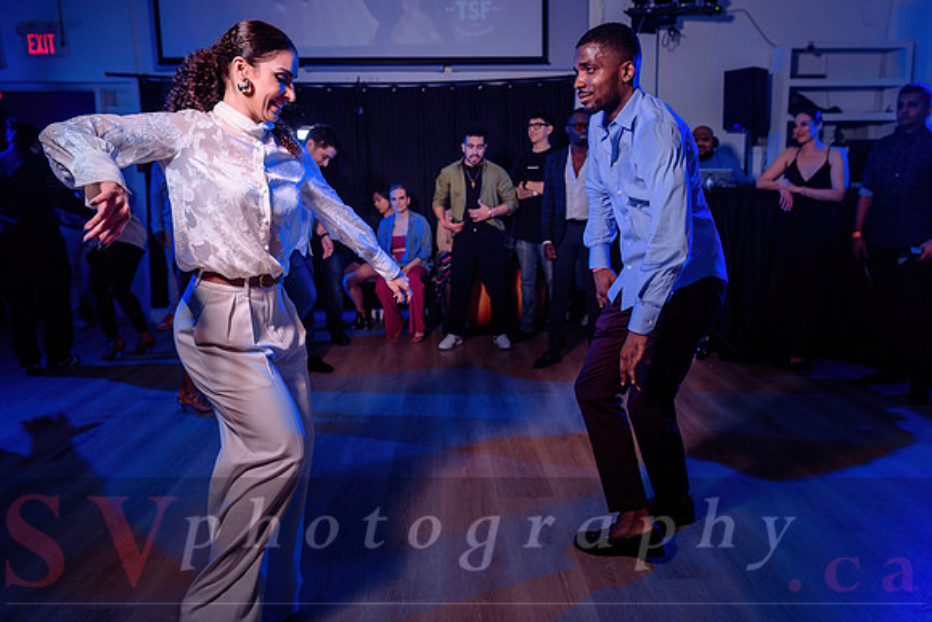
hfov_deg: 69.6
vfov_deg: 49.8
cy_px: 287
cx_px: 483
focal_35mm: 26
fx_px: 670
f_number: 3.5
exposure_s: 1/125
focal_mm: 24
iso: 500
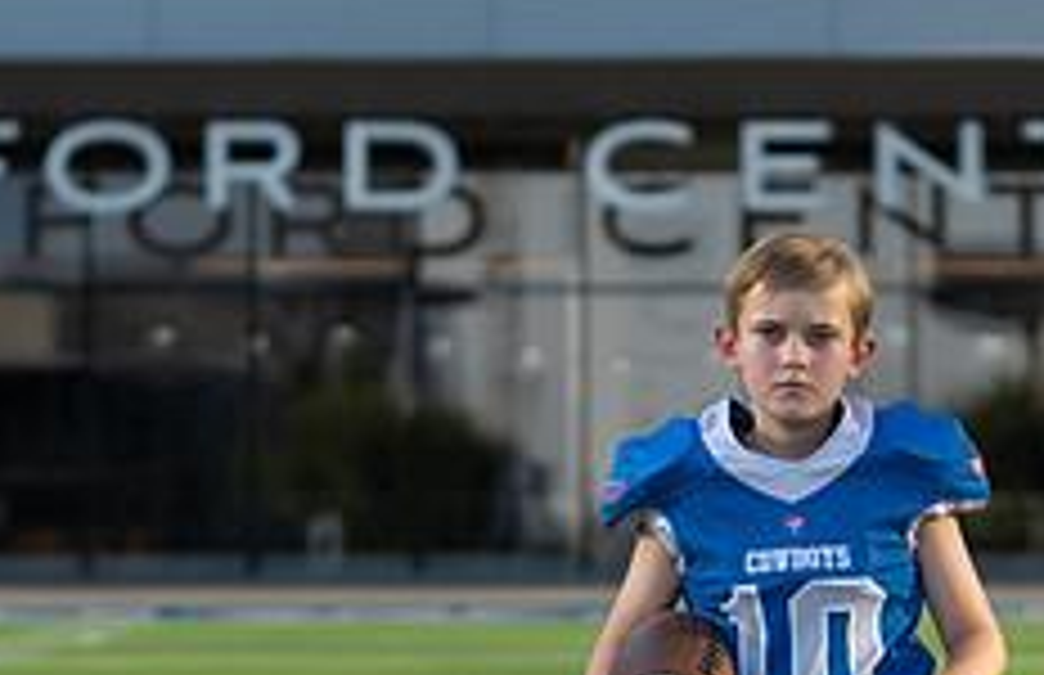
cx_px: 807
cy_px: 617
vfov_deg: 7.1
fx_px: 5401
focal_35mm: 188
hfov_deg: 11.0
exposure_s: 1/640
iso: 100
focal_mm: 70
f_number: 2.8
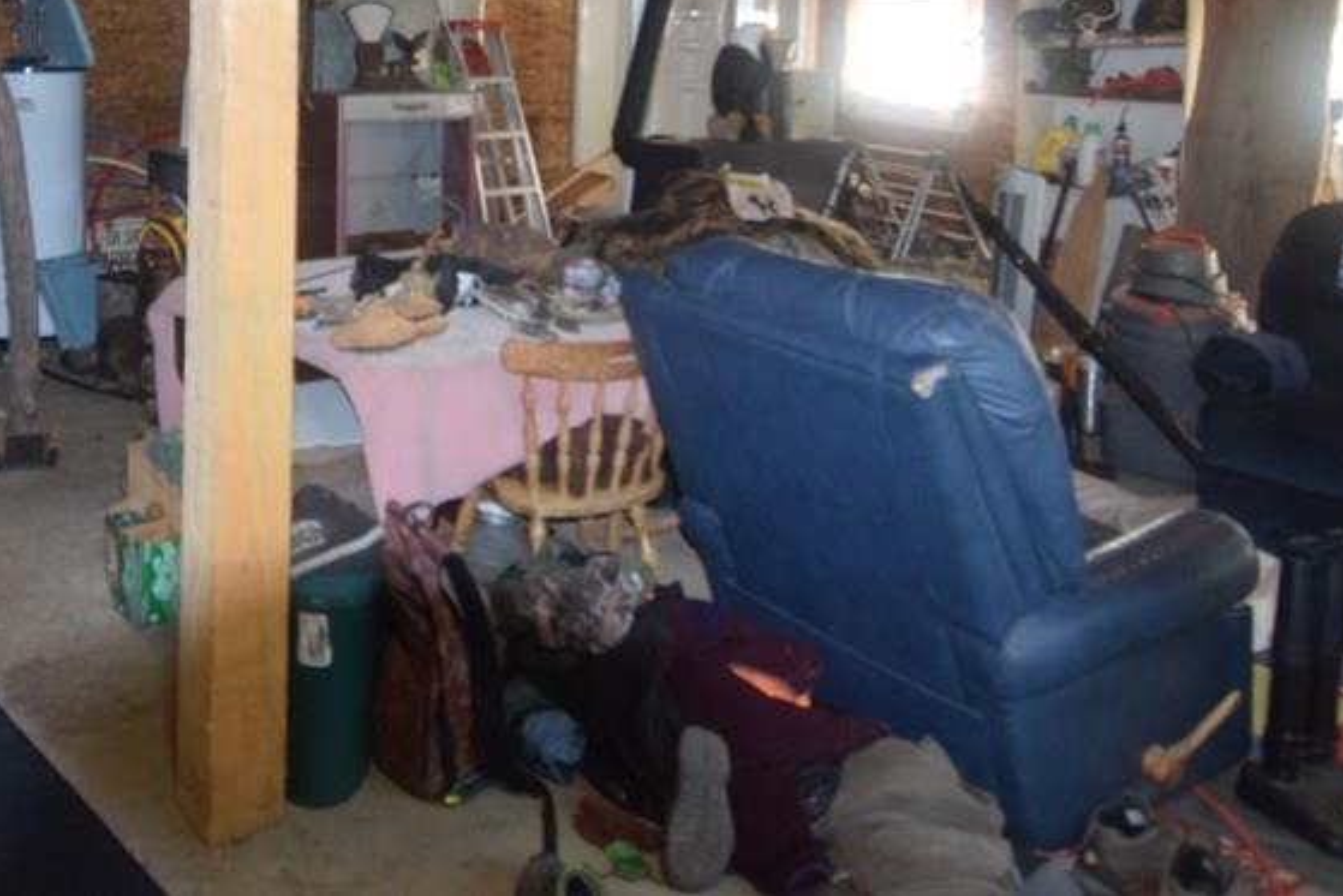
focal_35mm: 33
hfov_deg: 55.1
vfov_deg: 37.2
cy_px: 78
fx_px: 1231
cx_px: 372
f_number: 4.5
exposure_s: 1/80
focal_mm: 12
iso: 800
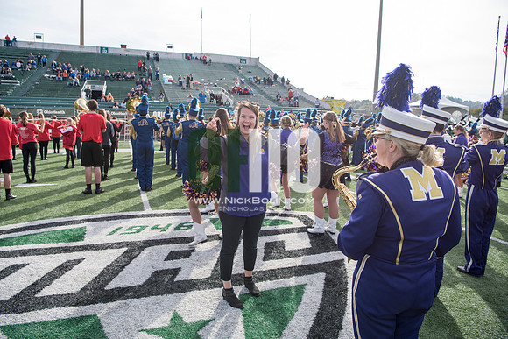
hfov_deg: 73.7
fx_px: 339
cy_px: 170
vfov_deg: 53.2
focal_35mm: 24
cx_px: 254
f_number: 5
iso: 250
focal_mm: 24
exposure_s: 1/800
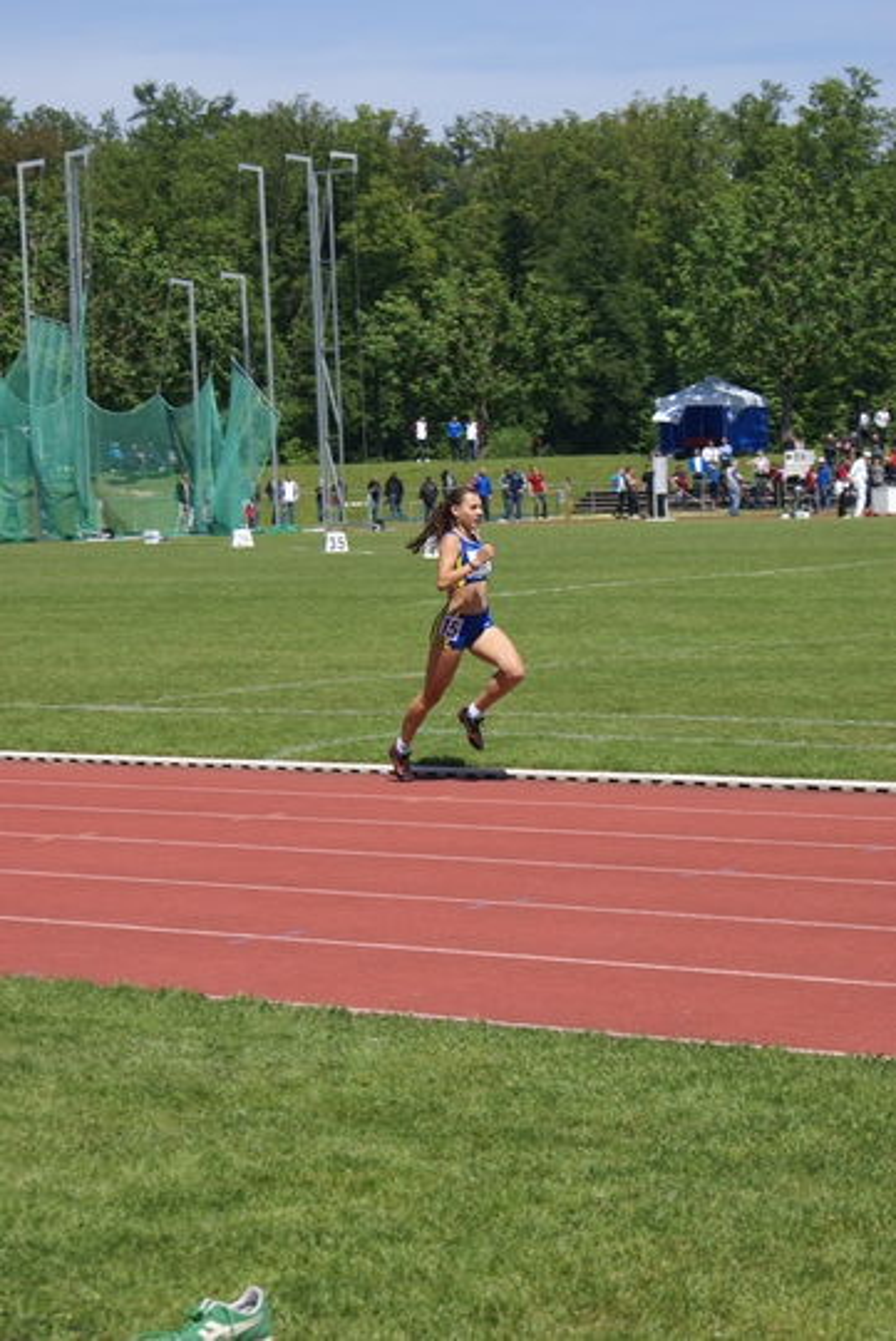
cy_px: 670
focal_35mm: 105
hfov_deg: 13.1
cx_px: 448
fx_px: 3912
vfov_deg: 19.4
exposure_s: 1/320
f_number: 7.1
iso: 100
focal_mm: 70
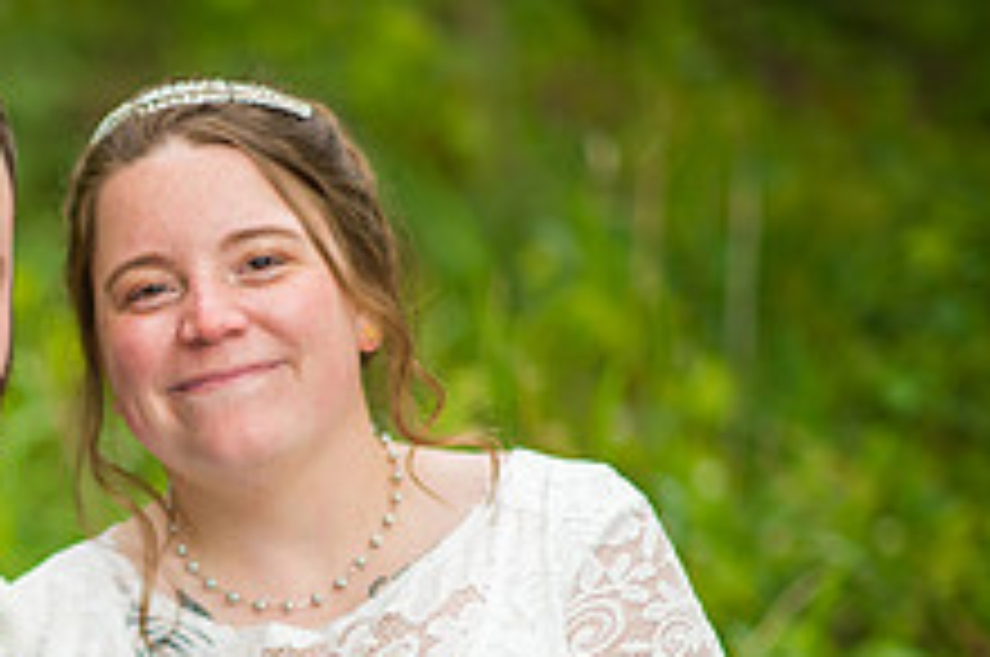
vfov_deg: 6.1
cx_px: 32
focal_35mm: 224
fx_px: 6151
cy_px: 724
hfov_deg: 9.2
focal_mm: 85
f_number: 1.4
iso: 400
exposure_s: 1/2000
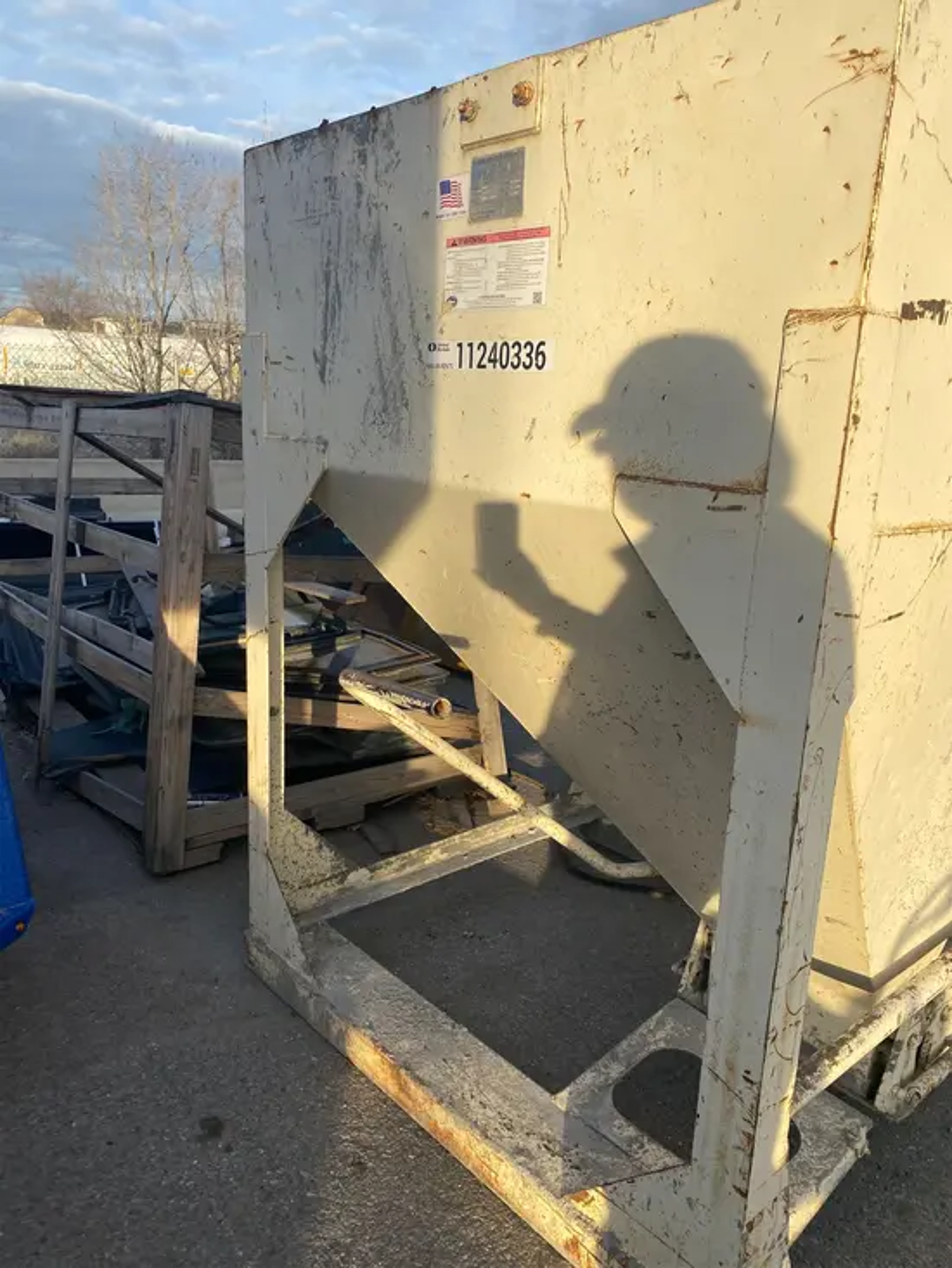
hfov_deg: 53.1
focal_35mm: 26
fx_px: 953
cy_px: 634
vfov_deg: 67.3
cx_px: 476
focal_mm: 4.25
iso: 32
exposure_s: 1/1063
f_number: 1.8
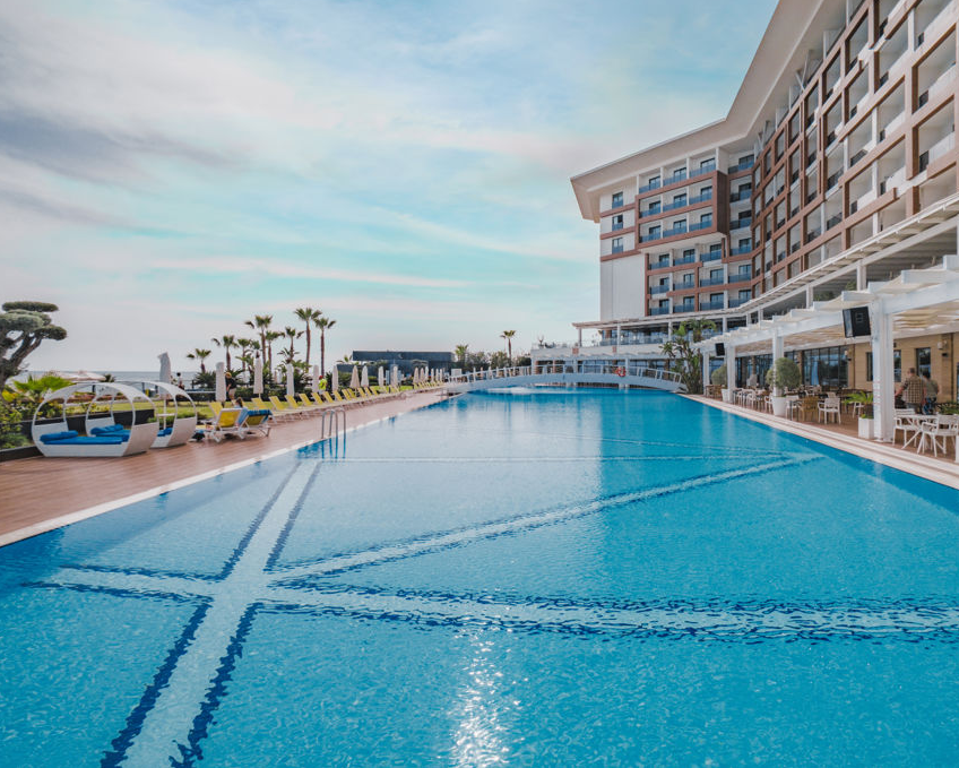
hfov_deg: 88.5
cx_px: 576
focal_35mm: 17
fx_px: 483
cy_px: 382
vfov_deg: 77.0
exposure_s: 1/500
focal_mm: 10
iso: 640
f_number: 9
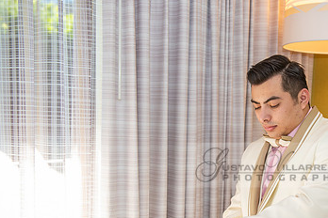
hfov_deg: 32.4
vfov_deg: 22.4
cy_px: 165
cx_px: 270
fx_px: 547
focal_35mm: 60
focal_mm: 36
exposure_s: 1/250
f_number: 3.5
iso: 500
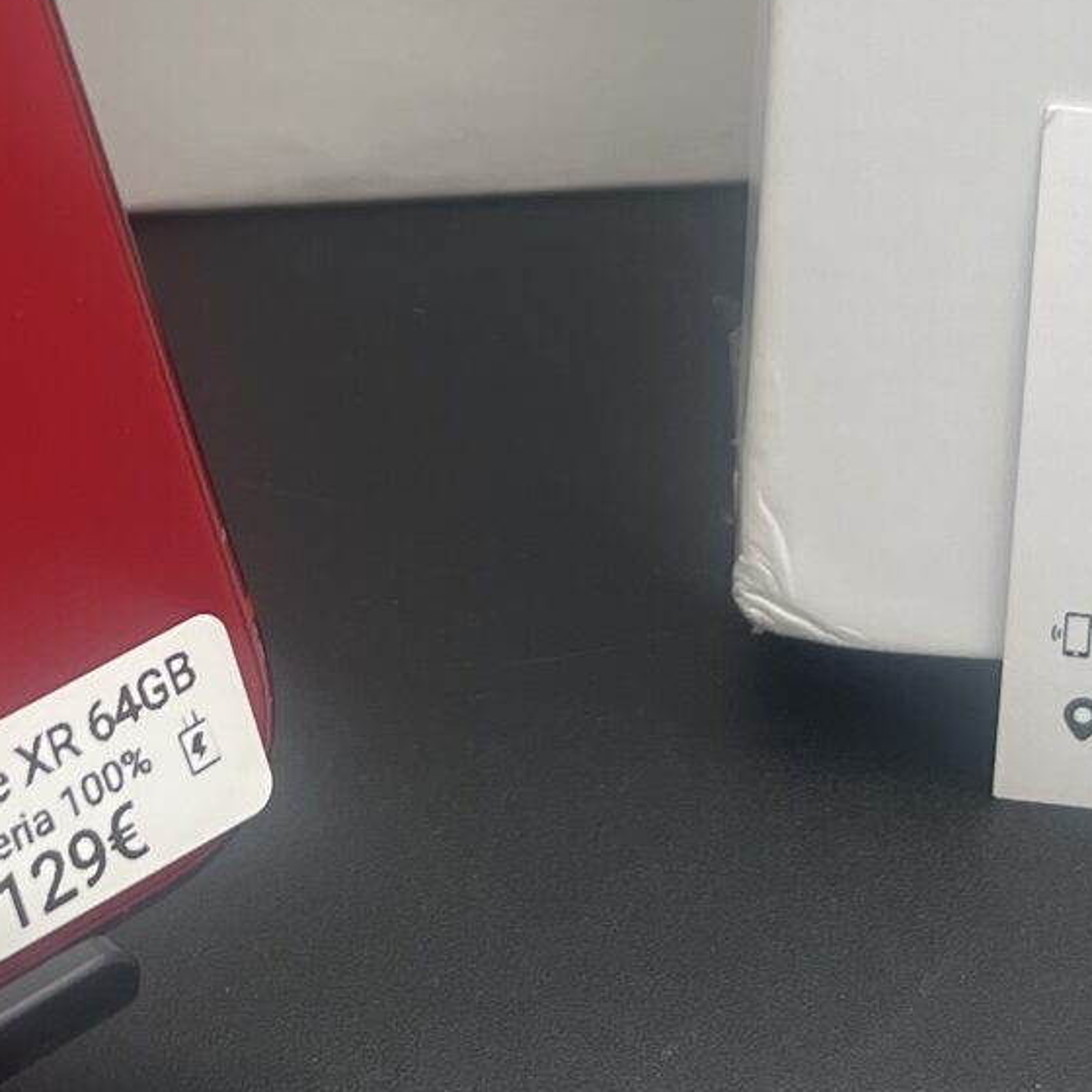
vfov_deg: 15.9
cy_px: -248
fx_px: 3747
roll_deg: -1.7
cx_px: 585
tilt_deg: -33.0
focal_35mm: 105
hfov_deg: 16.6
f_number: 1.5
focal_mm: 5.7
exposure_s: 1/466
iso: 50
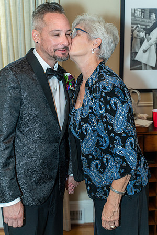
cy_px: 118
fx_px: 360
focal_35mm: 55
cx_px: 78
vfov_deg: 36.2
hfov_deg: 24.6
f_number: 2.8
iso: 1000
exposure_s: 1/50
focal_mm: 55
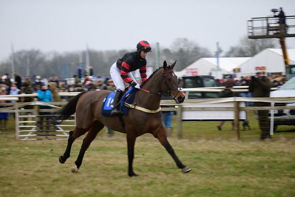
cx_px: 148
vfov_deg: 9.5
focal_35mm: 145
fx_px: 1187
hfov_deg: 14.2
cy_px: 98
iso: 1250
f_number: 4
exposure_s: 1/200
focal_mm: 145
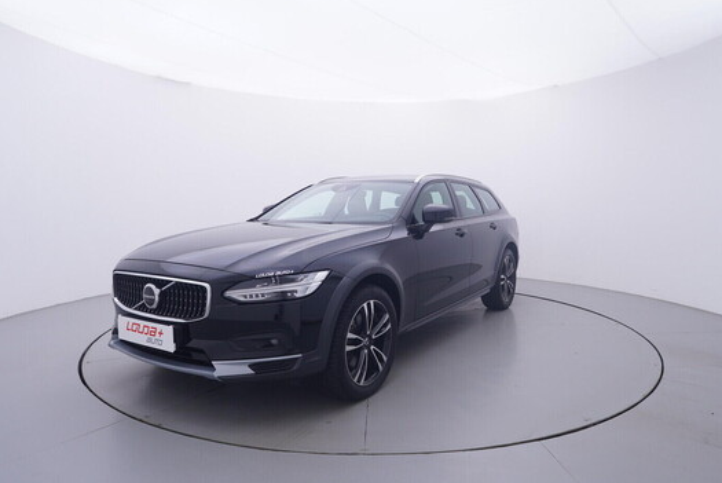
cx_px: 376
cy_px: 232
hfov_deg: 74.8
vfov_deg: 54.1
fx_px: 472
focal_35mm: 24
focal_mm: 15
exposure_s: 1/80
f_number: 5
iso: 200
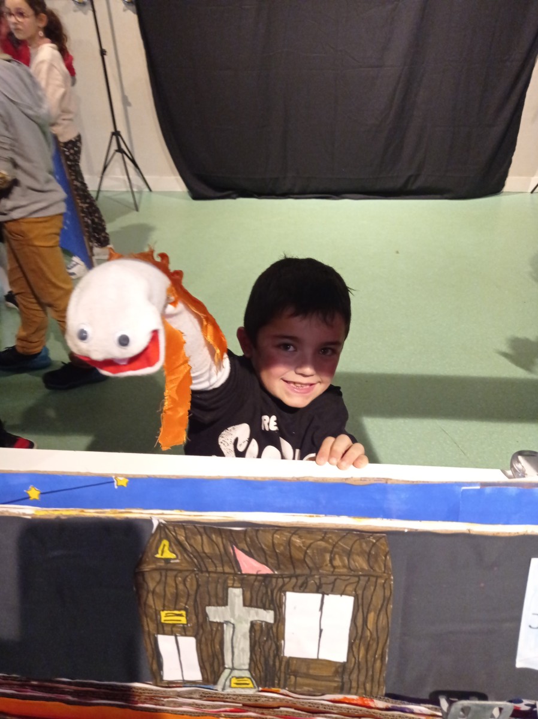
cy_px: 360
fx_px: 581
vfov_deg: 63.5
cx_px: 269
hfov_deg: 49.7
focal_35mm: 28
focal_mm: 4.74
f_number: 1.79
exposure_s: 1/25
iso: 397
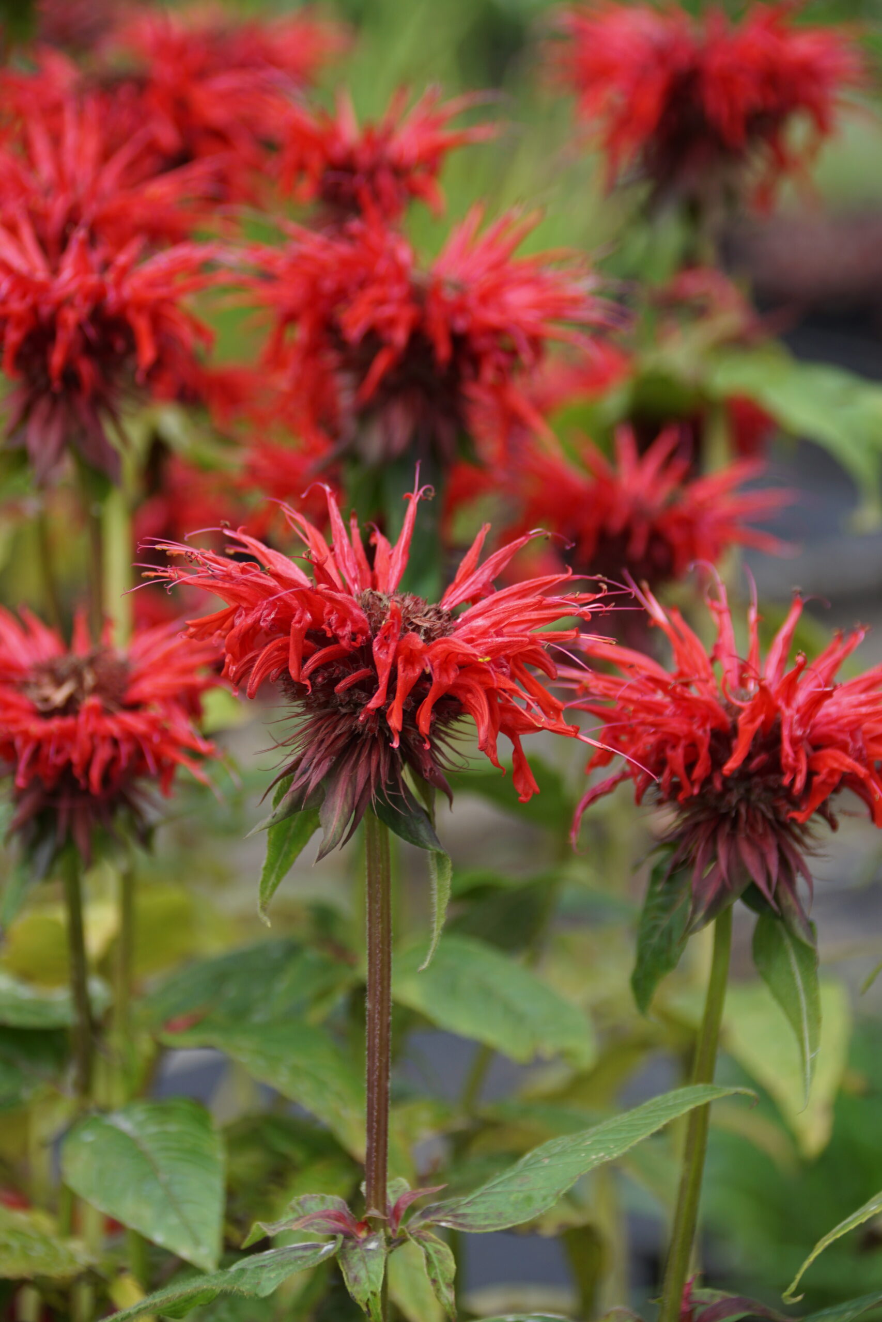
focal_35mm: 135
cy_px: 661
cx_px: 441
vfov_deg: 15.2
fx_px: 4960
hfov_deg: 10.2
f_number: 6.3
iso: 100
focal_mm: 90
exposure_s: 1/160
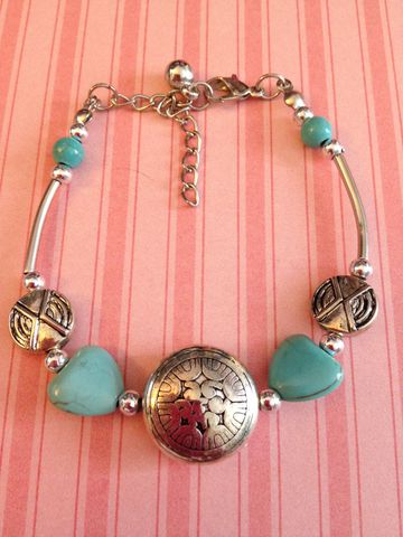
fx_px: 543
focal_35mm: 35
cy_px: 268
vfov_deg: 52.6
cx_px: 202
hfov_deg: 40.7
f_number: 2.4
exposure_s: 1/20
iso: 200
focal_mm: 4.28
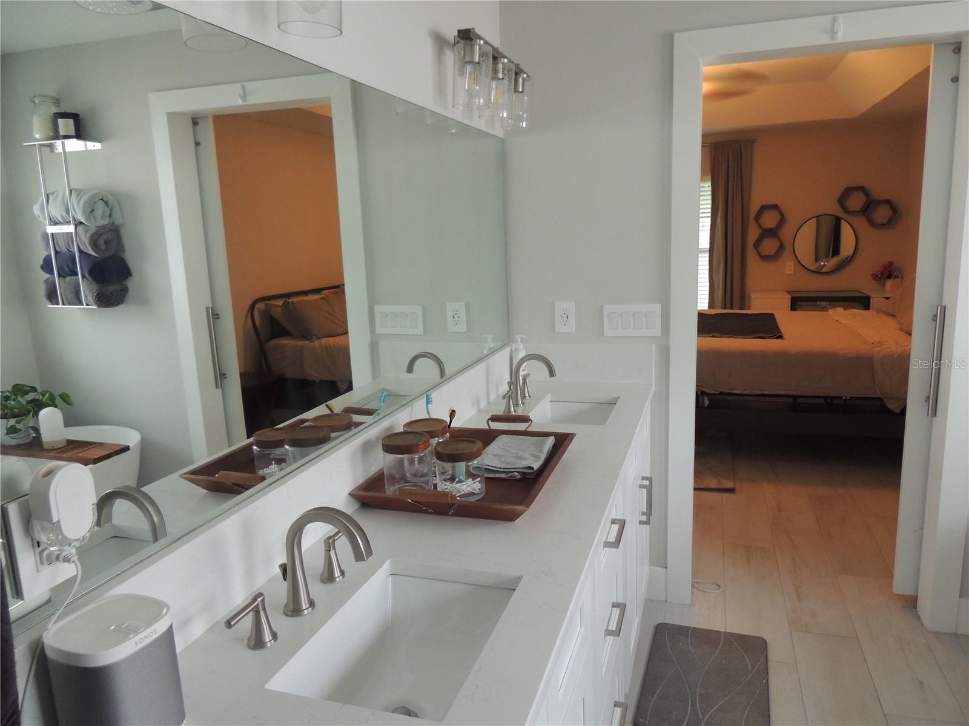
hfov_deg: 71.6
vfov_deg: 56.8
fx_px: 672
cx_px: 484
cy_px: 363
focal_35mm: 24
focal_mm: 4.3
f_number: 3
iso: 400
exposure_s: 1/20
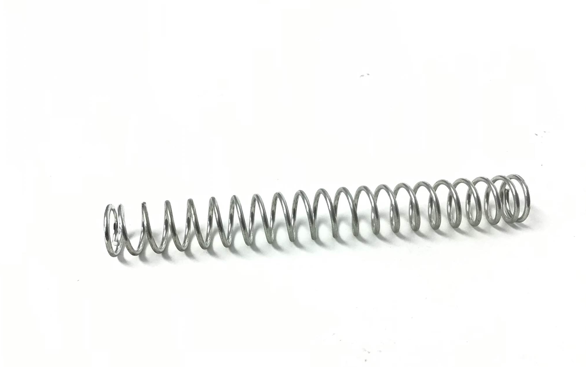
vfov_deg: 38.3
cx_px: 293
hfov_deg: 58.1
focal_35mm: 33
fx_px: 527
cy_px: 202
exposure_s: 1/33
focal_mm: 3.3
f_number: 2.4
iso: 25
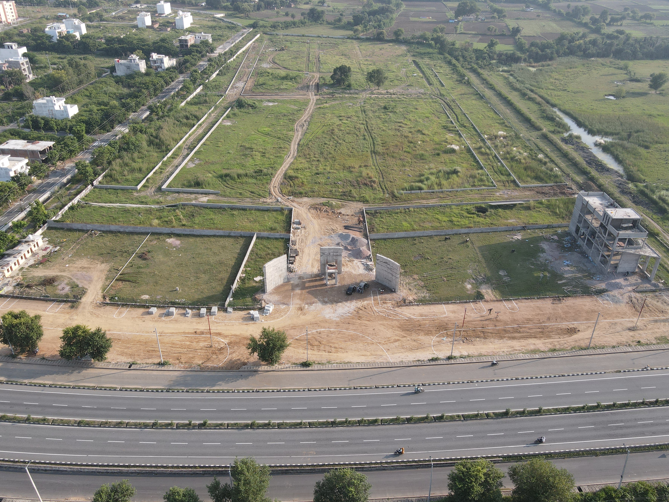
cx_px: 325
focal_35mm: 27
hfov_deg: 65.3
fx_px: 522
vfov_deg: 51.3
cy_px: 260
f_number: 2.8
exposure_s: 1/250
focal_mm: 4.5
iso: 100
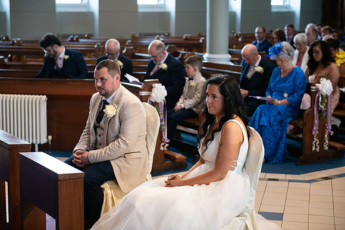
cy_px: 115
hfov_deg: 28.8
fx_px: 671
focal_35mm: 70
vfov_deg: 19.5
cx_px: 172
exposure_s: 1/160
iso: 800
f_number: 3.5
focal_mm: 70
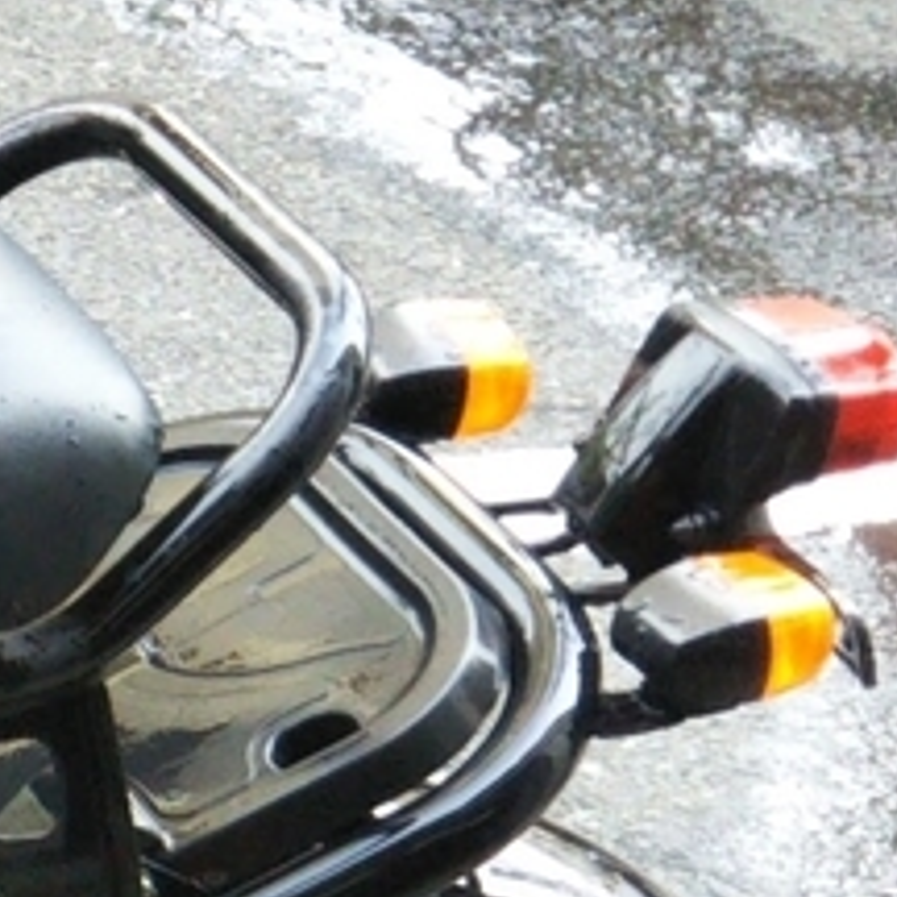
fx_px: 4310
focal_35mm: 147
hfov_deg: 10.0
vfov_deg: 11.6
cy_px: 1159
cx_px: -1462
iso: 78
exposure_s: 1/93
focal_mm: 4
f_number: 2.2
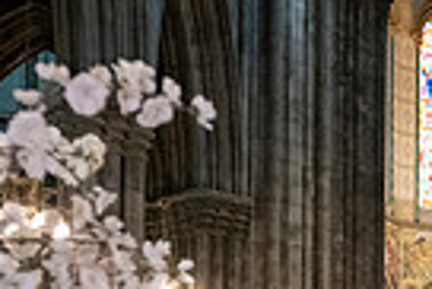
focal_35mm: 102
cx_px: 613
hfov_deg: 18.2
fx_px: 1225
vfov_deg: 12.5
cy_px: 494
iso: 1250
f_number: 3.5
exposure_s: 1/160
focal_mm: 24
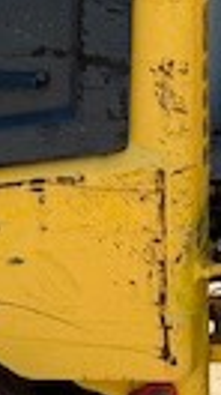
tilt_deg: -8.4
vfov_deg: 13.5
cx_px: 84
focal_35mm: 158
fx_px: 1650
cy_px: 63
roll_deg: +1.9
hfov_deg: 7.7
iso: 80
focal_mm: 6.76
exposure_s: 1/1618
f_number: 1.78
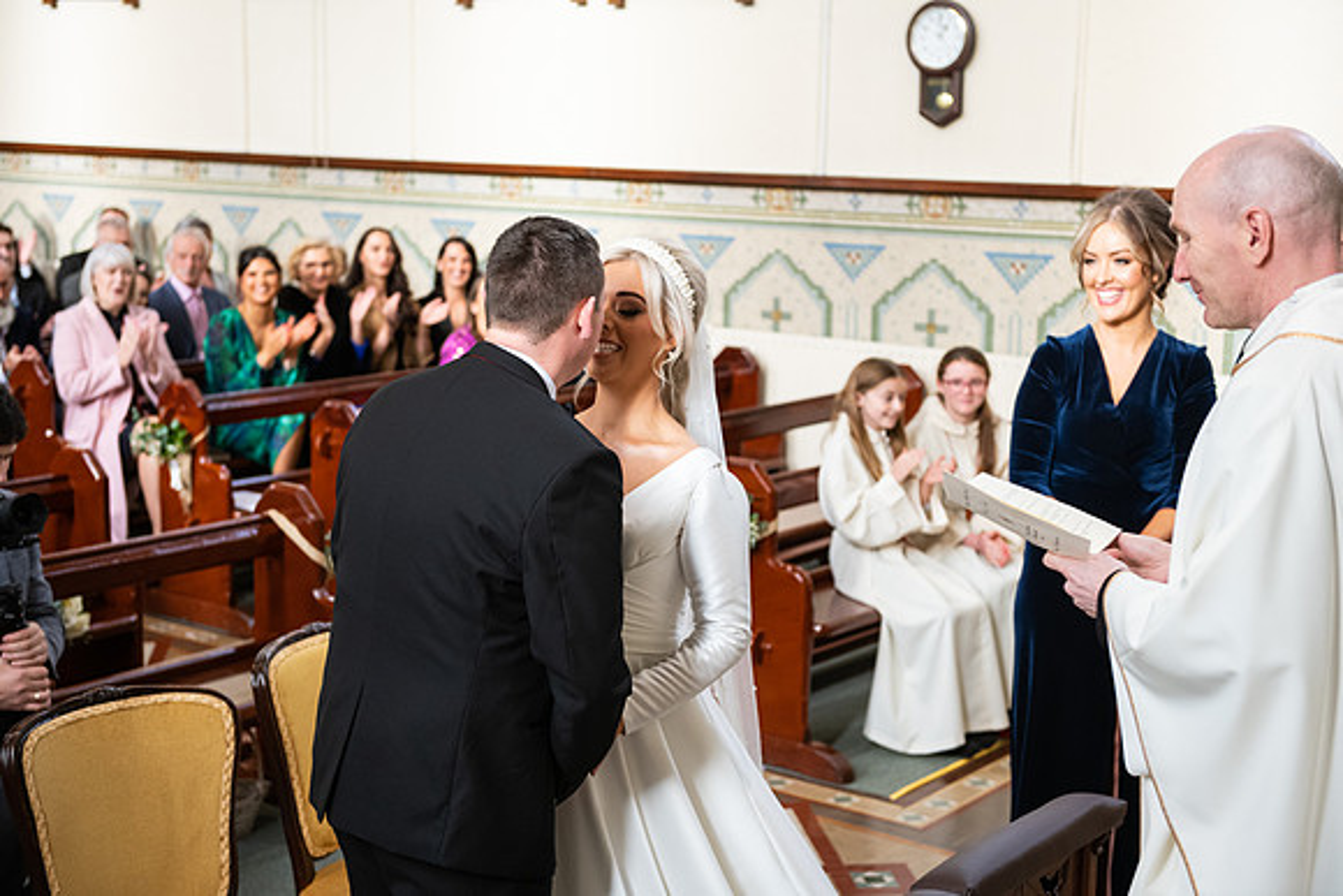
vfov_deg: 24.6
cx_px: 672
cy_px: 448
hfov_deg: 36.2
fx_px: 2052
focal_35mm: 55
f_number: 3.5
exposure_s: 1/200
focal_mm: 55
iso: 1000
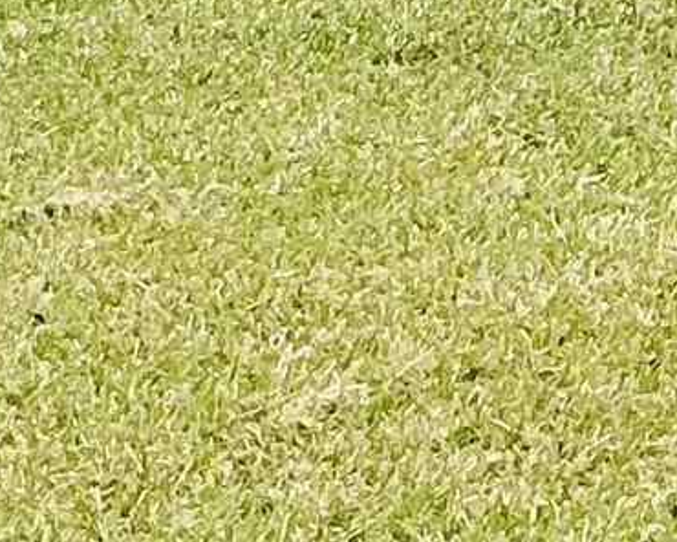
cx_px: 1676
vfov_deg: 6.1
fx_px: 4709
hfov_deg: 7.6
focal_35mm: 235
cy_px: -1097
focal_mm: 3
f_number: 1.8
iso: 25
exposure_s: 1/997
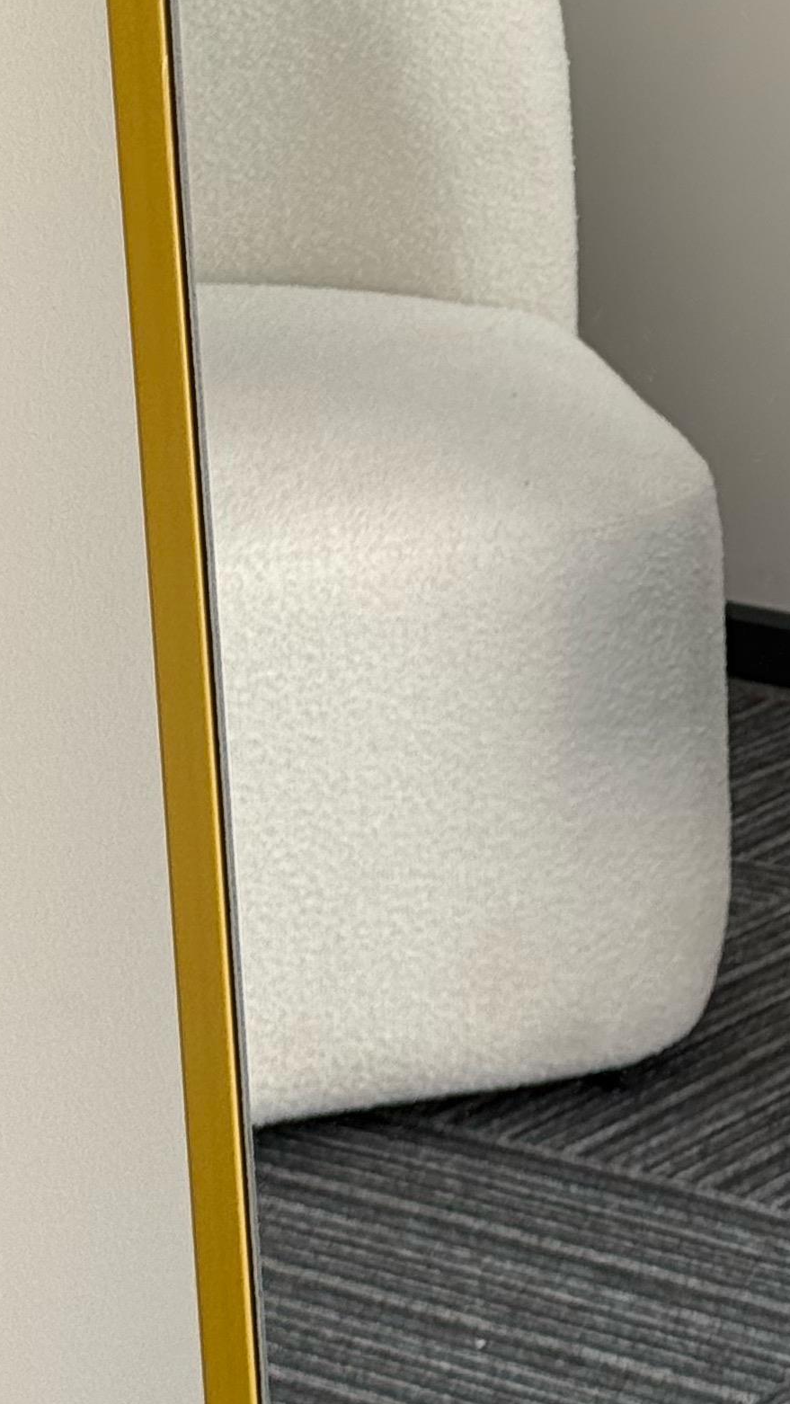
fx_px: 5026
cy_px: -278
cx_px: 1232
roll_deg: +1.3
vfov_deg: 15.3
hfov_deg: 8.7
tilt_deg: -20.5
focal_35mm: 135
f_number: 1.78
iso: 80
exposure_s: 1/388
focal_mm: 6.76
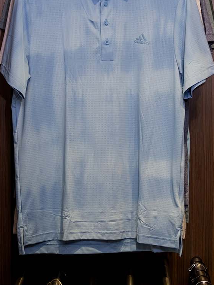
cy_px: 28
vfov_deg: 15.1
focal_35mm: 129
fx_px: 1064
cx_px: 113
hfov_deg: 11.5
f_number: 4
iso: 400
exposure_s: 1/250
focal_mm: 70
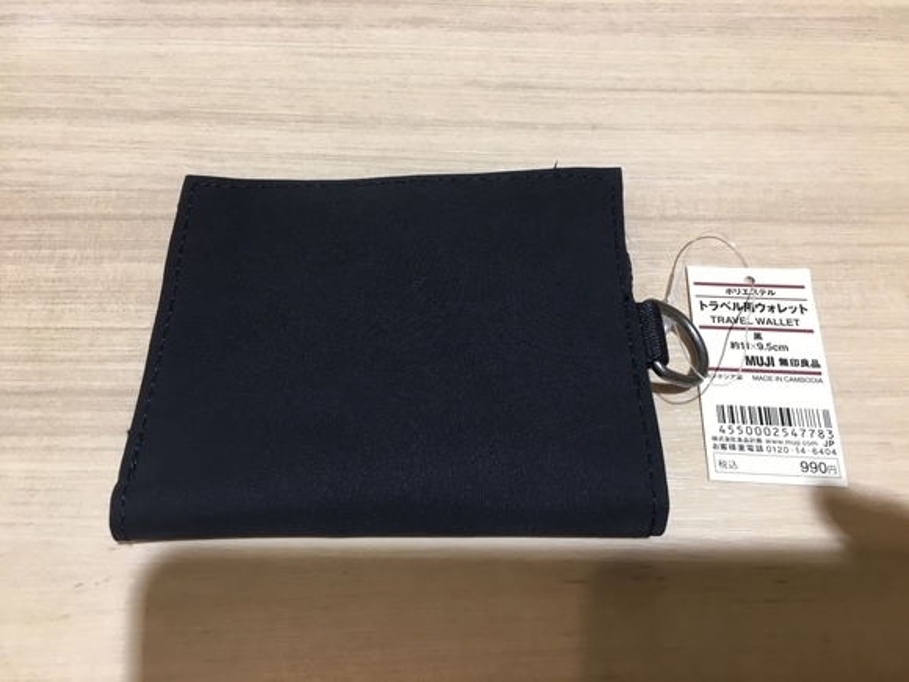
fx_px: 762
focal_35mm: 29
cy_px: 341
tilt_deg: -61.1
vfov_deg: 48.2
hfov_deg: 61.7
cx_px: 454
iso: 25
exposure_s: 1/30
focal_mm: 4.15
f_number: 2.2
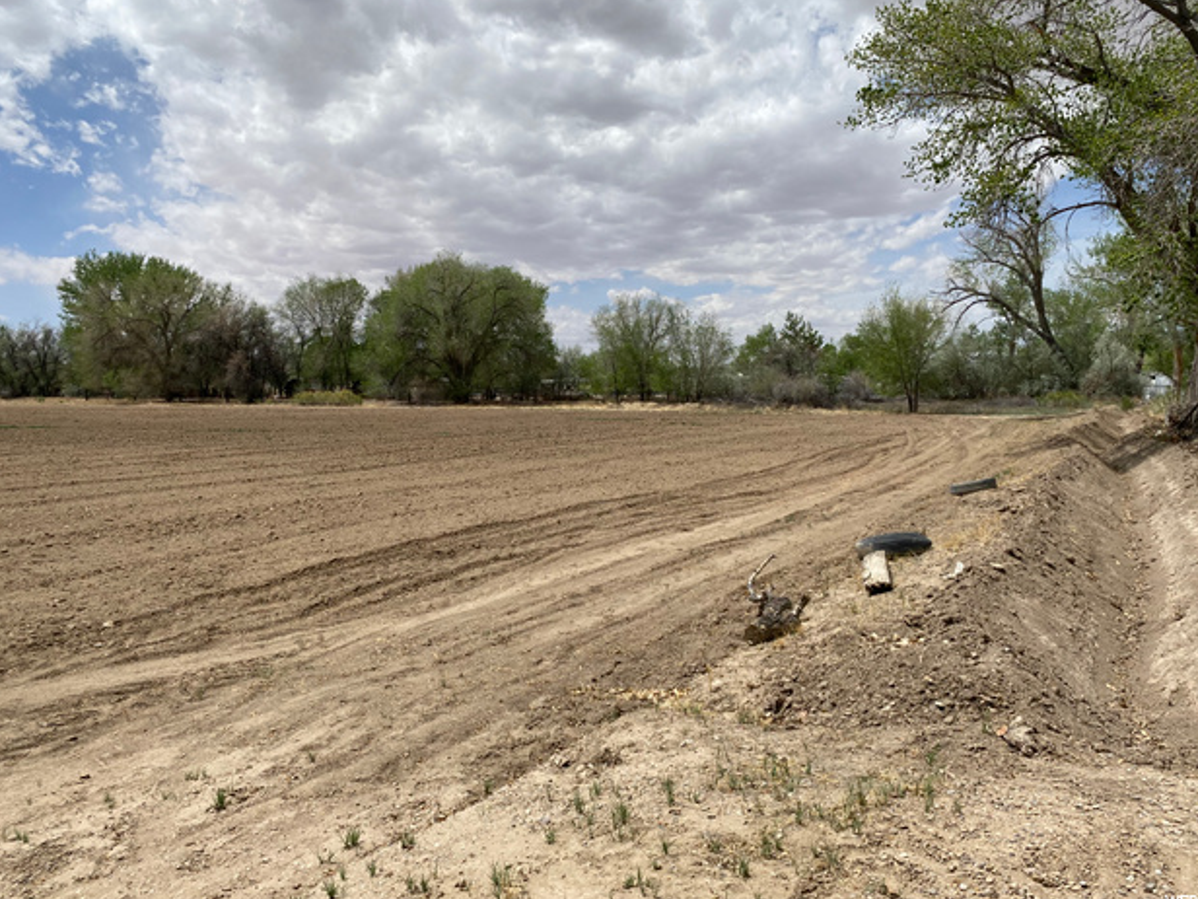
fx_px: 934
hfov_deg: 65.3
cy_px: 442
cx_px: 605
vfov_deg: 51.4
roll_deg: -1.0
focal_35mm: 27
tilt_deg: -4.1
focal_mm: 4.25
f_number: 1.8
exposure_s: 1/5025
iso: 32
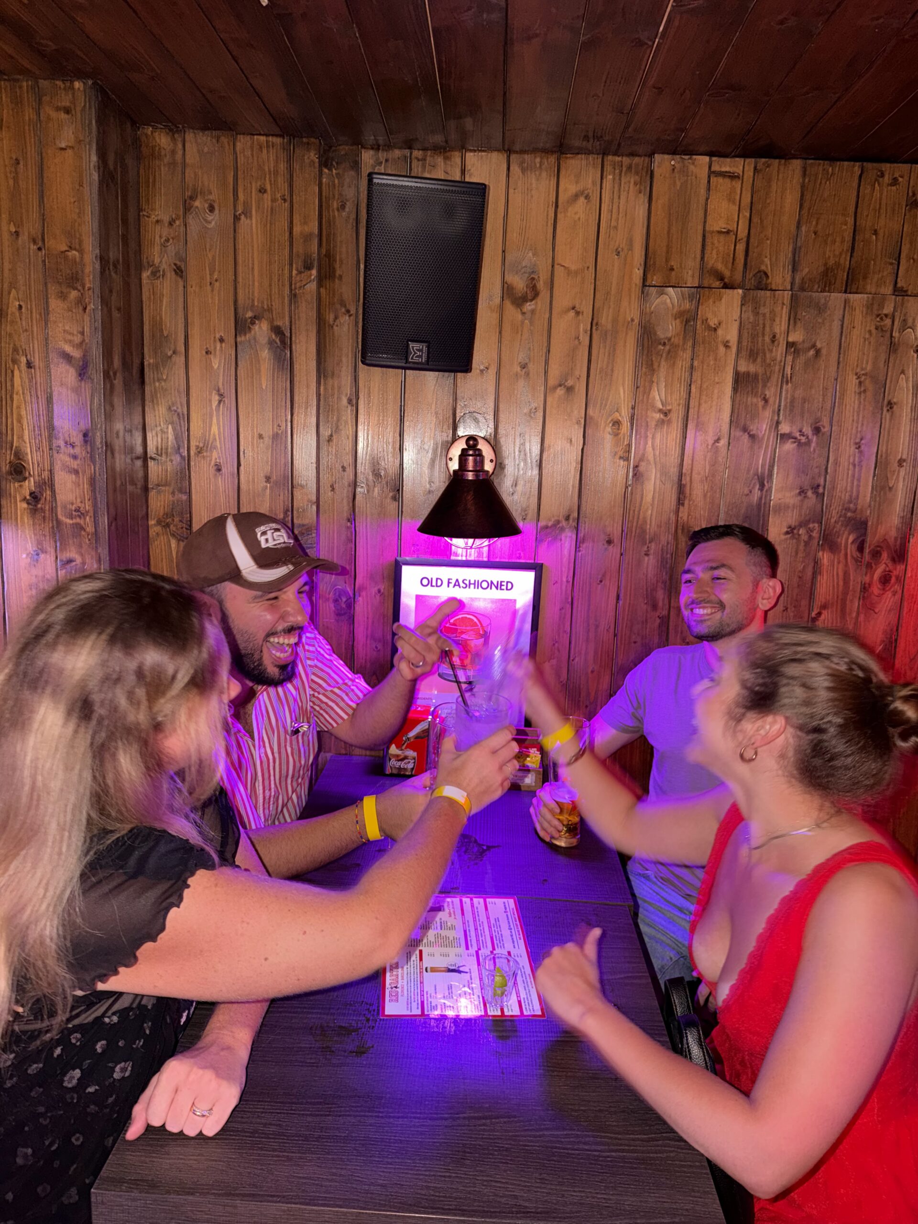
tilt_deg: -11.1
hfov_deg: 56.8
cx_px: 459
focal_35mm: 24
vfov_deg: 71.6
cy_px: 612
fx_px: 849
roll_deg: -2.7
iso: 125
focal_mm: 6.76
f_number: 1.78
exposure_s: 1/4
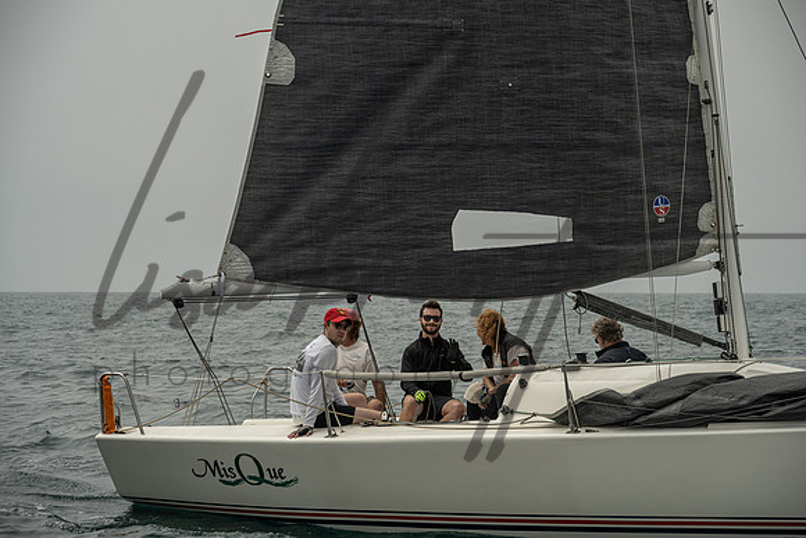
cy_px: 269
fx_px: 2319
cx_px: 403
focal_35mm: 104
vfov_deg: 13.2
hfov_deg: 19.7
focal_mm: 103
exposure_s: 1/2000
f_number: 6.3
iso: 400
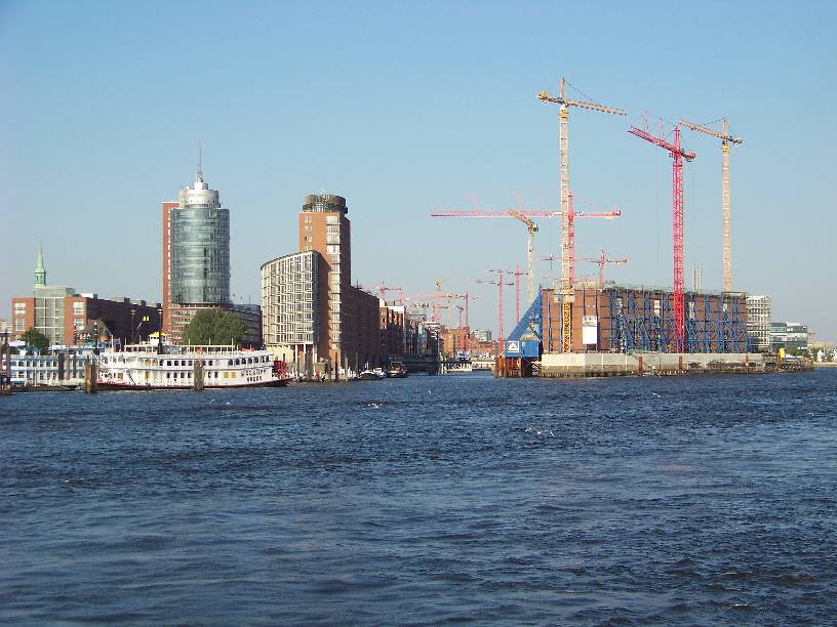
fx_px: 1693
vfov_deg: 21.0
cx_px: 418
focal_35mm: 70
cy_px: 314
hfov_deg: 27.8
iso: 66
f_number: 3.2
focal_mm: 11.7
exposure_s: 1/800
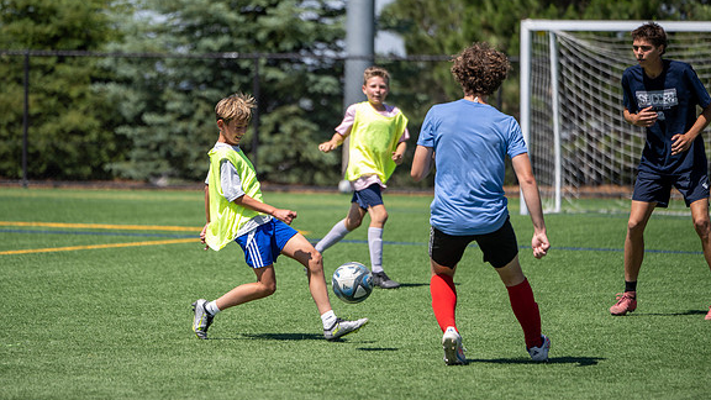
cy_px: 140
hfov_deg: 9.6
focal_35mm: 225
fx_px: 4242
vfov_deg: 5.4
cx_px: 292
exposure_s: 1/800
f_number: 2.8
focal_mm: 180
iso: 50
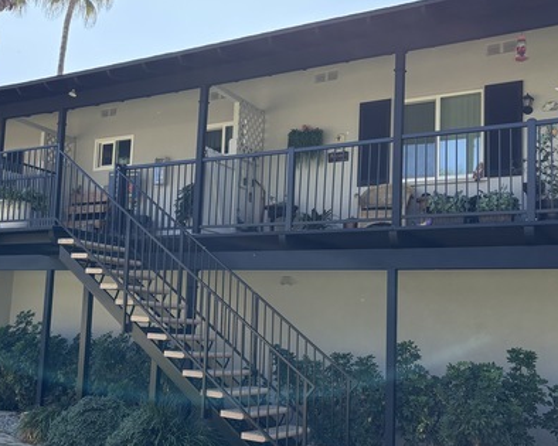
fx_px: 710
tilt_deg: +6.4
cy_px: 239
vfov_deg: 34.9
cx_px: 182
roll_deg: -3.1
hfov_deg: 42.3
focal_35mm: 43
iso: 50
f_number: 1.6
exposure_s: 1/865
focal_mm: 5.96
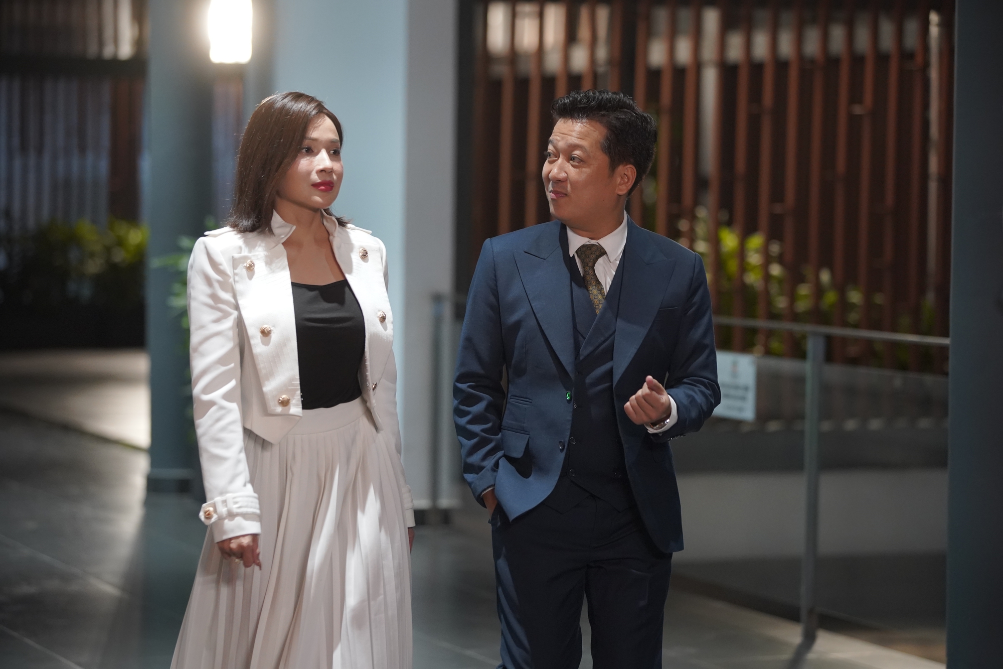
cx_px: 502
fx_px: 3482
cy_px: 334
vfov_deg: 11.0
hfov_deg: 16.4
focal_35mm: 125
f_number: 2.8
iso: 4000
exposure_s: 1/200
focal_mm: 125
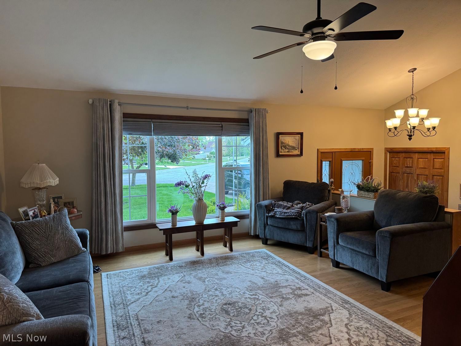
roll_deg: +0.5
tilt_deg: -4.7
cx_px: 230
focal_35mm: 24
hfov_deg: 71.6
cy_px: 173
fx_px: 320
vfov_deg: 56.8
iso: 125
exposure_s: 1/120
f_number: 1.78
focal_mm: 6.76
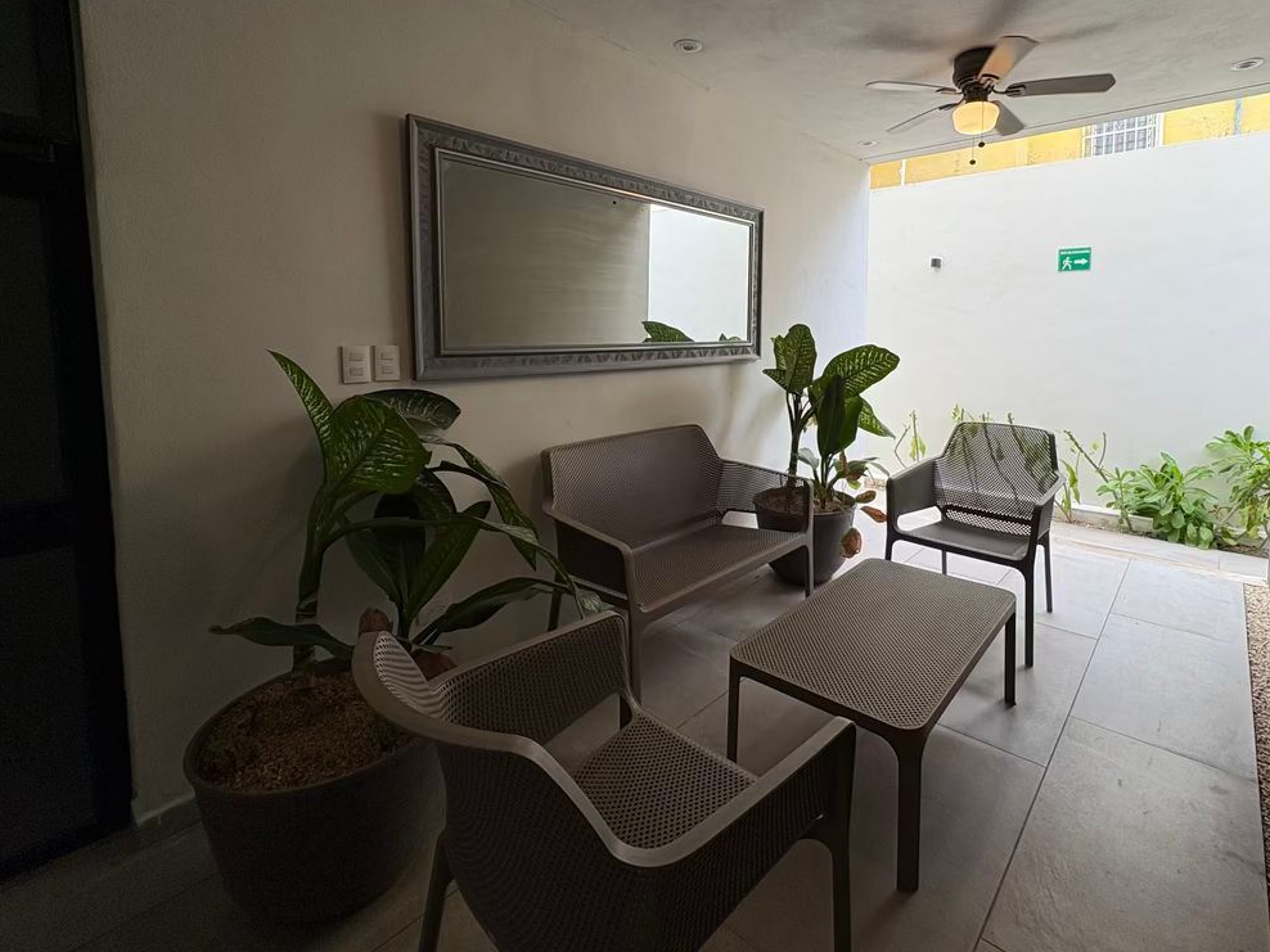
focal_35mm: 17
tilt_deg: -3.3
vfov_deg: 73.9
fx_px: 624
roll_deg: +0.2
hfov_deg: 90.4
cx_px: 726
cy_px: 379
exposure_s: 1/313
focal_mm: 2.22
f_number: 2.2
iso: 40
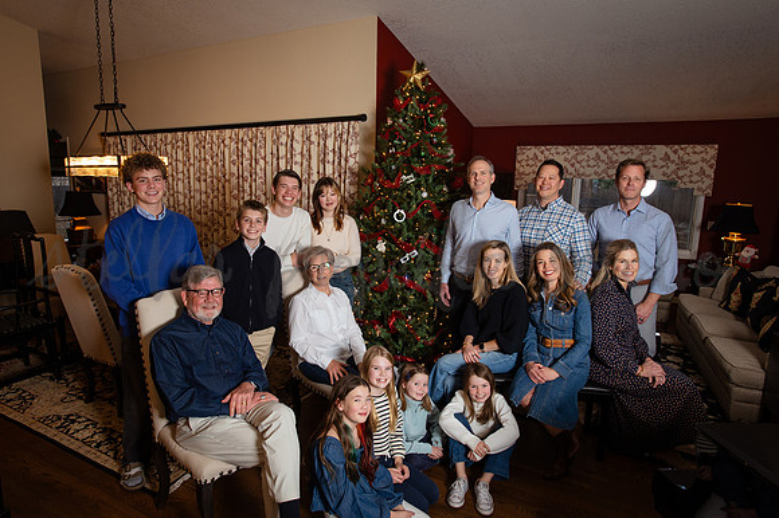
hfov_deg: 81.1
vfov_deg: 59.3
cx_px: 369
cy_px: 246
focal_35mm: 21
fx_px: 455
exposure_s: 1/125
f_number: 5.6
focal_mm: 20
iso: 1000
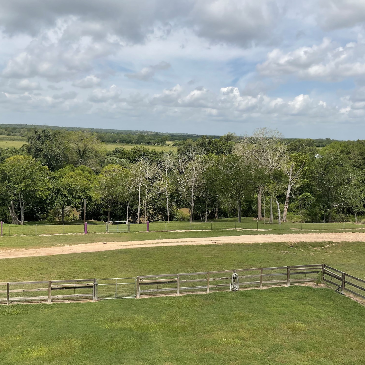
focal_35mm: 35
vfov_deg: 47.2
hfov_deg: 47.2
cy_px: 183
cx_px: 178
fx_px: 418
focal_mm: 3
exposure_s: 1/2427
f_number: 1.8
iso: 16
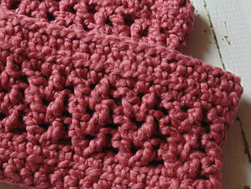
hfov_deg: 28.7
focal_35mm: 67
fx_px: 486
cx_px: 76
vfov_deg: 21.9
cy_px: 70
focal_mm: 6.2
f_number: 3.4
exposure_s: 1/30
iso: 100
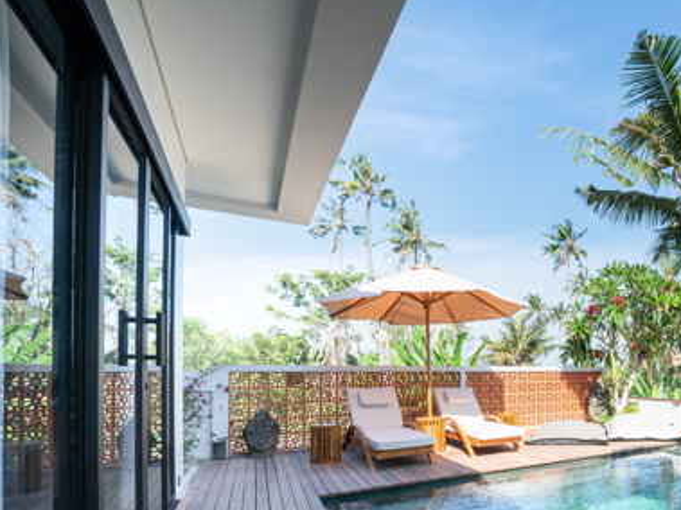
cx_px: 561
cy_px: 365
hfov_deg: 69.9
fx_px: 413
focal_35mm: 21
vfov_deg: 60.9
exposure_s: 1/125
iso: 100
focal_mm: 12
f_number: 8
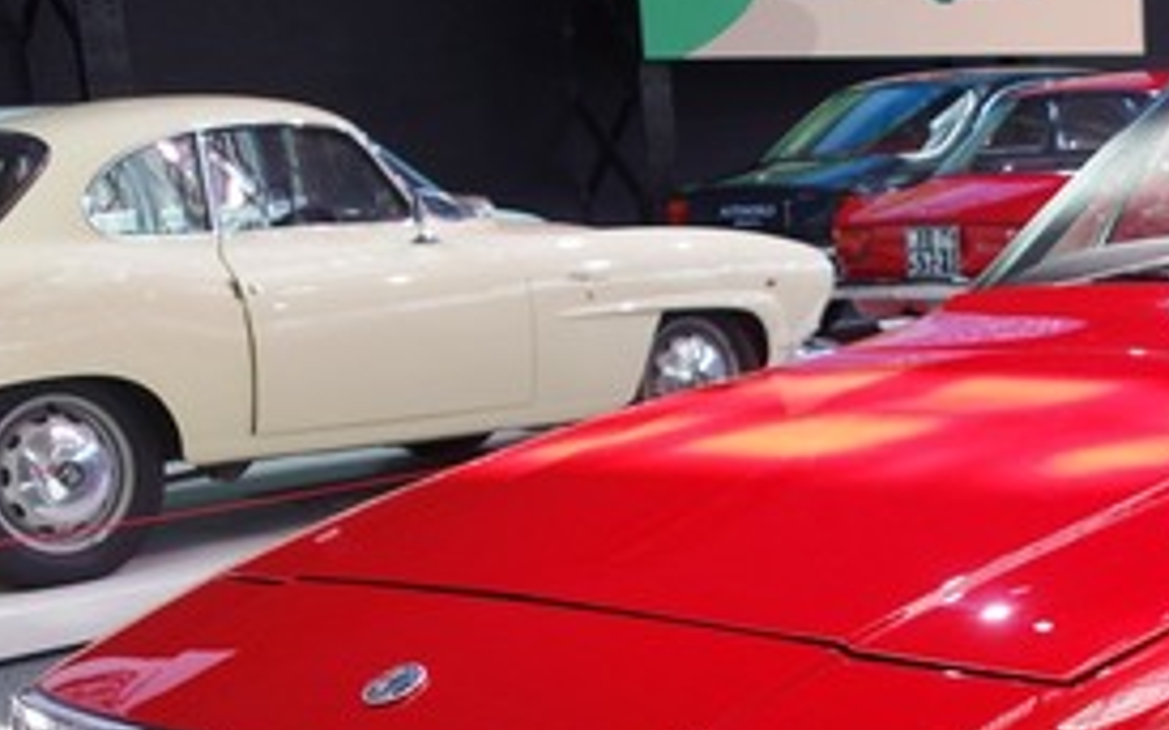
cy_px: 687
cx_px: 1105
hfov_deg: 26.1
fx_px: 2420
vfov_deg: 16.9
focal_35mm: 76
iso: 125
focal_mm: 12.62
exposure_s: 1/50
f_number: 2.8
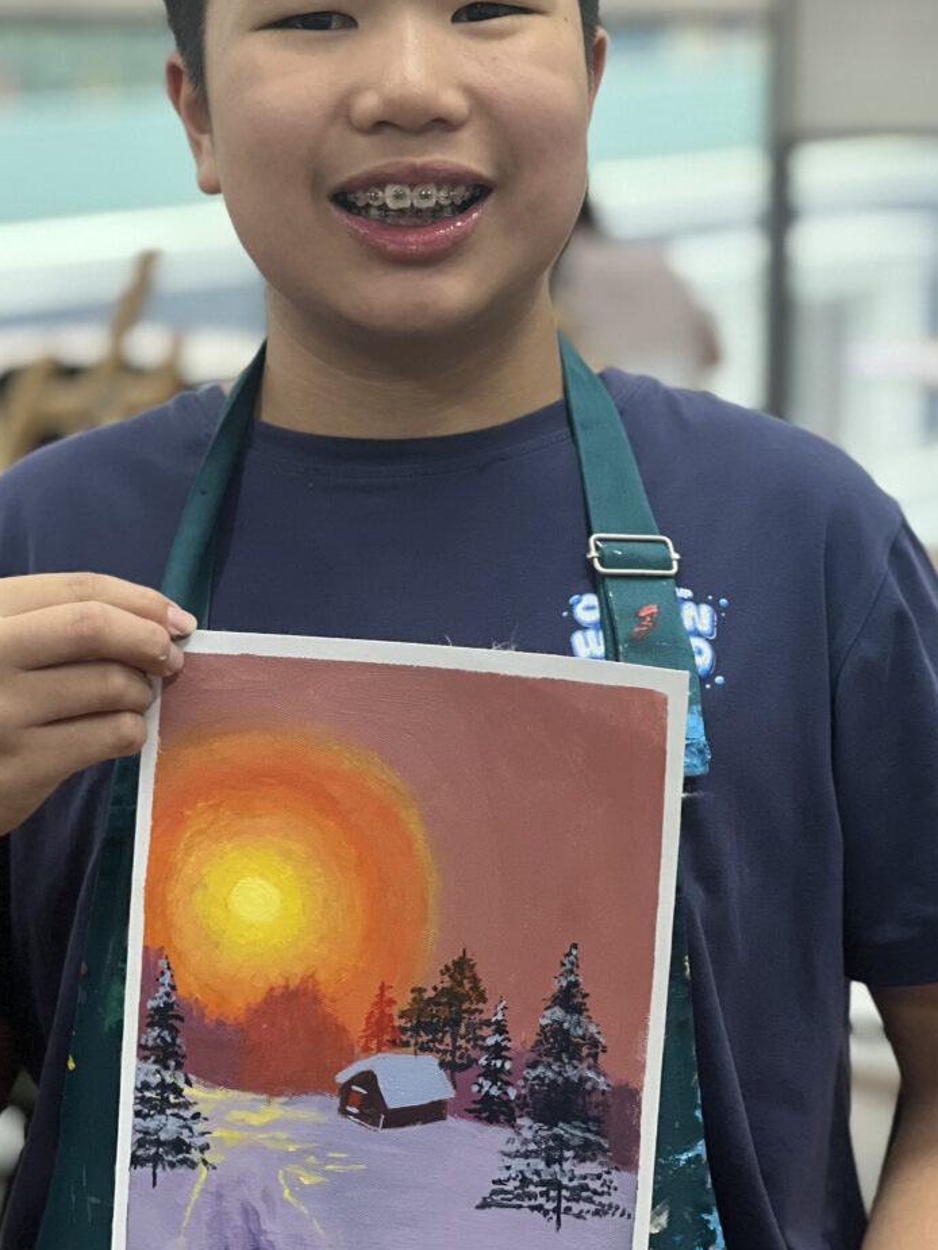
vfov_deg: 17.7
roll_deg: -1.0
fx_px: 4009
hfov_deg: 13.3
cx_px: 396
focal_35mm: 111
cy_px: 597
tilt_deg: -9.3
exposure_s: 1/100
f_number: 2.8
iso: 250
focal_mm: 9
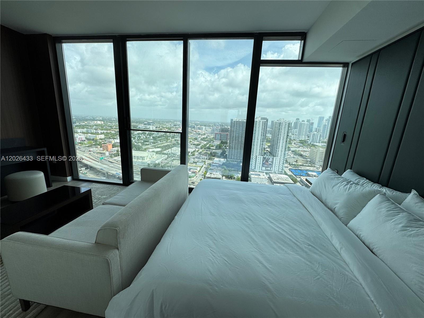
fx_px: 171
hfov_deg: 102.1
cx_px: 212
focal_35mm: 14
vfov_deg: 85.7
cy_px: 159
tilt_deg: -13.5
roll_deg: -3.6
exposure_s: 1/879
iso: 40
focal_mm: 2.22
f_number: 2.2
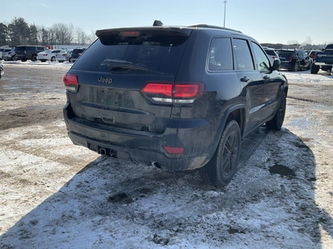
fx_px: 279
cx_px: 166
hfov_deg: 61.7
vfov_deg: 48.2
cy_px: 124
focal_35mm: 29
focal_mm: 3
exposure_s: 1/1675
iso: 25
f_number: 1.8
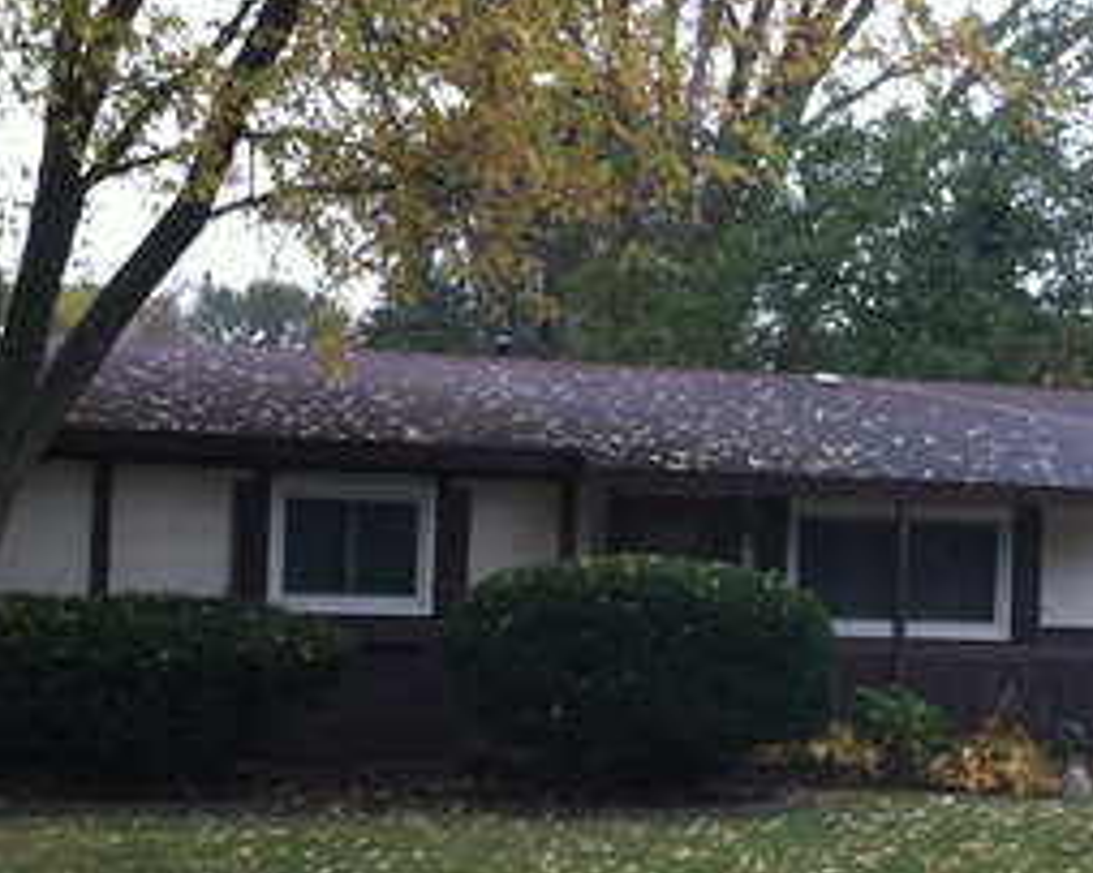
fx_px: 2781
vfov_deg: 17.8
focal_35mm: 86
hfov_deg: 22.2
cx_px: 719
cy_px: 563
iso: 80
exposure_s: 1/60
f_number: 2.8
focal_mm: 3.85
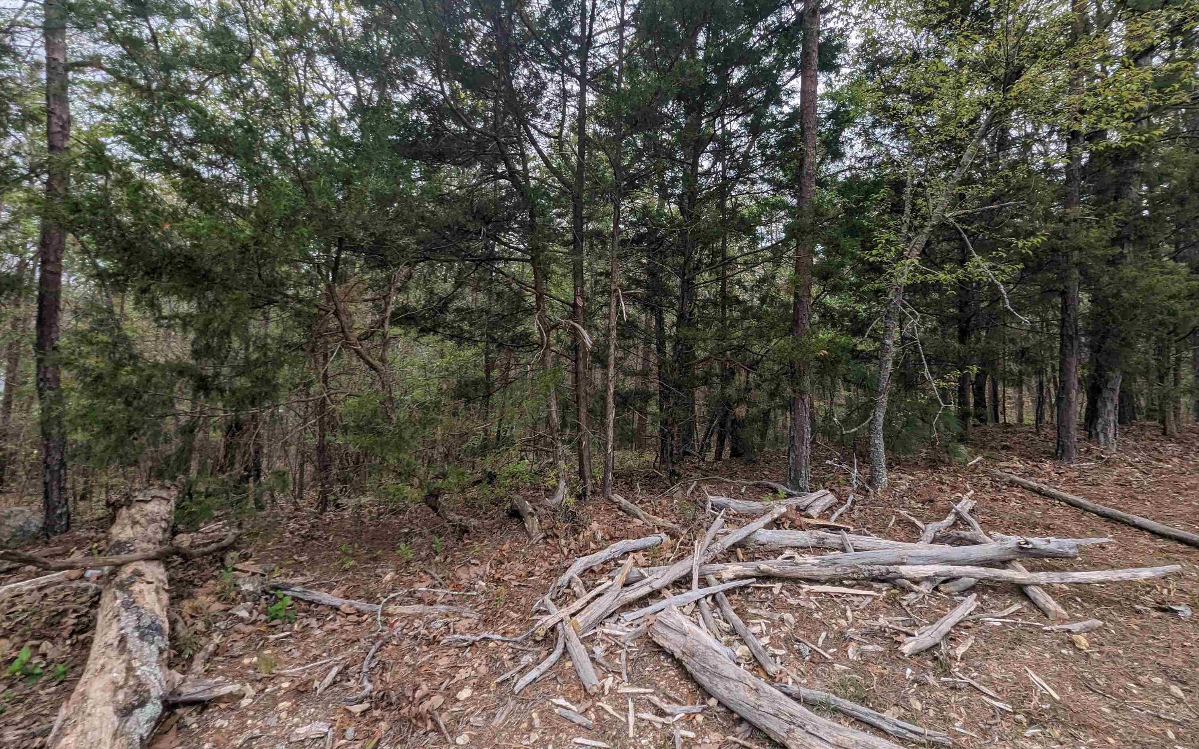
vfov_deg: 78.0
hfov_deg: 105.3
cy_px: 310
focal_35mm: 14
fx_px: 457
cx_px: 595
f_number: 2.2
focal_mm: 1.95
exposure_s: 1/386
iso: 41
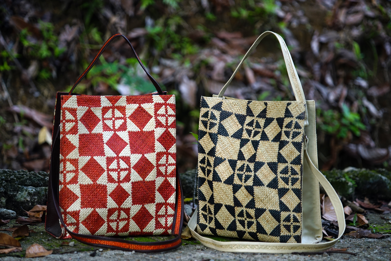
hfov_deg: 13.7
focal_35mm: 150
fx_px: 1629
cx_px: 196
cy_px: 130
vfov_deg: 9.1
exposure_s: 1/320
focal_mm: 150
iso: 640
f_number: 2.8
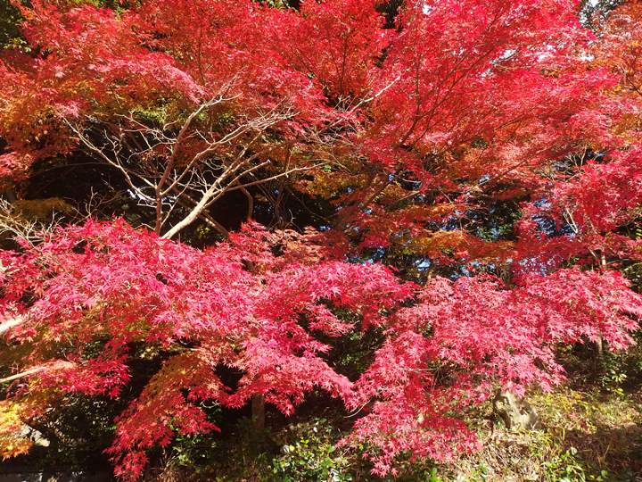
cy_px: 241
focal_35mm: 26
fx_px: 482
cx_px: 321
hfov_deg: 67.3
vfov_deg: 53.1
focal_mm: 4.7
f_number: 3.2
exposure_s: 1/500
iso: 100
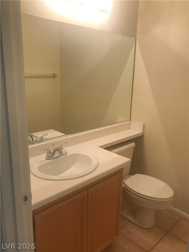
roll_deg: -1.1
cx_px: 94
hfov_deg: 49.7
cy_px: 126
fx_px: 204
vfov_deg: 63.4
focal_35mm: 28
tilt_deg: -14.1
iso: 25
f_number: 1.8
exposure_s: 1/30
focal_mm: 3.99
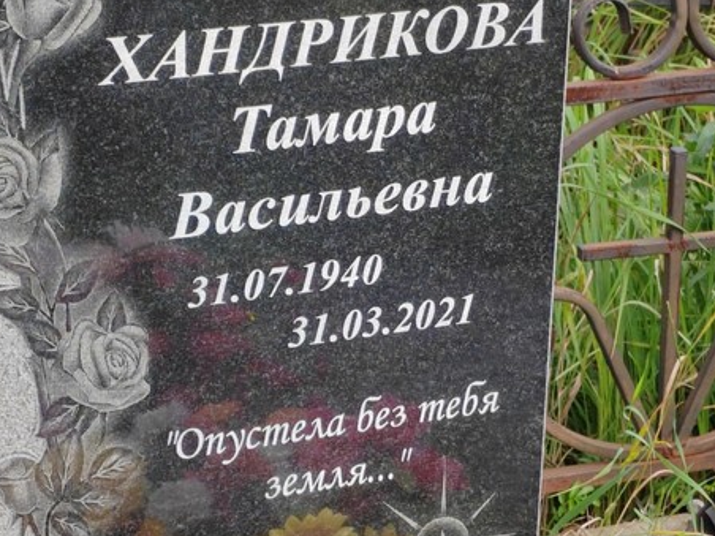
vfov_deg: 13.7
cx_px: 369
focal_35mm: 108
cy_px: 256
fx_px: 2231
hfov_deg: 18.2
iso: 100
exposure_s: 1/480
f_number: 1.9
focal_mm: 5.52
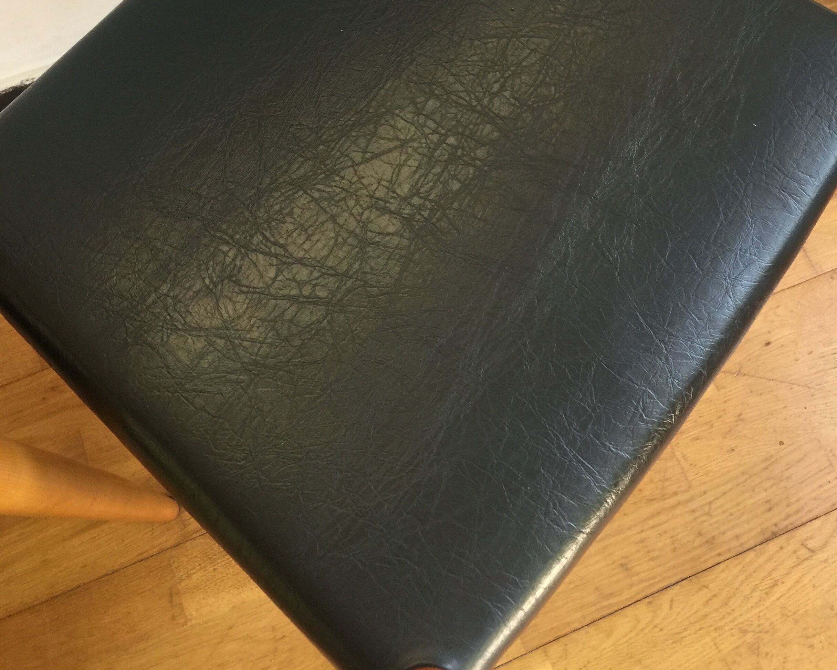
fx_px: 941
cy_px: 140
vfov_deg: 37.8
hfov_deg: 47.9
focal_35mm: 38
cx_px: 416
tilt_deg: -68.0
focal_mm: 4.15
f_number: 2.2
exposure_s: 1/17
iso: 50
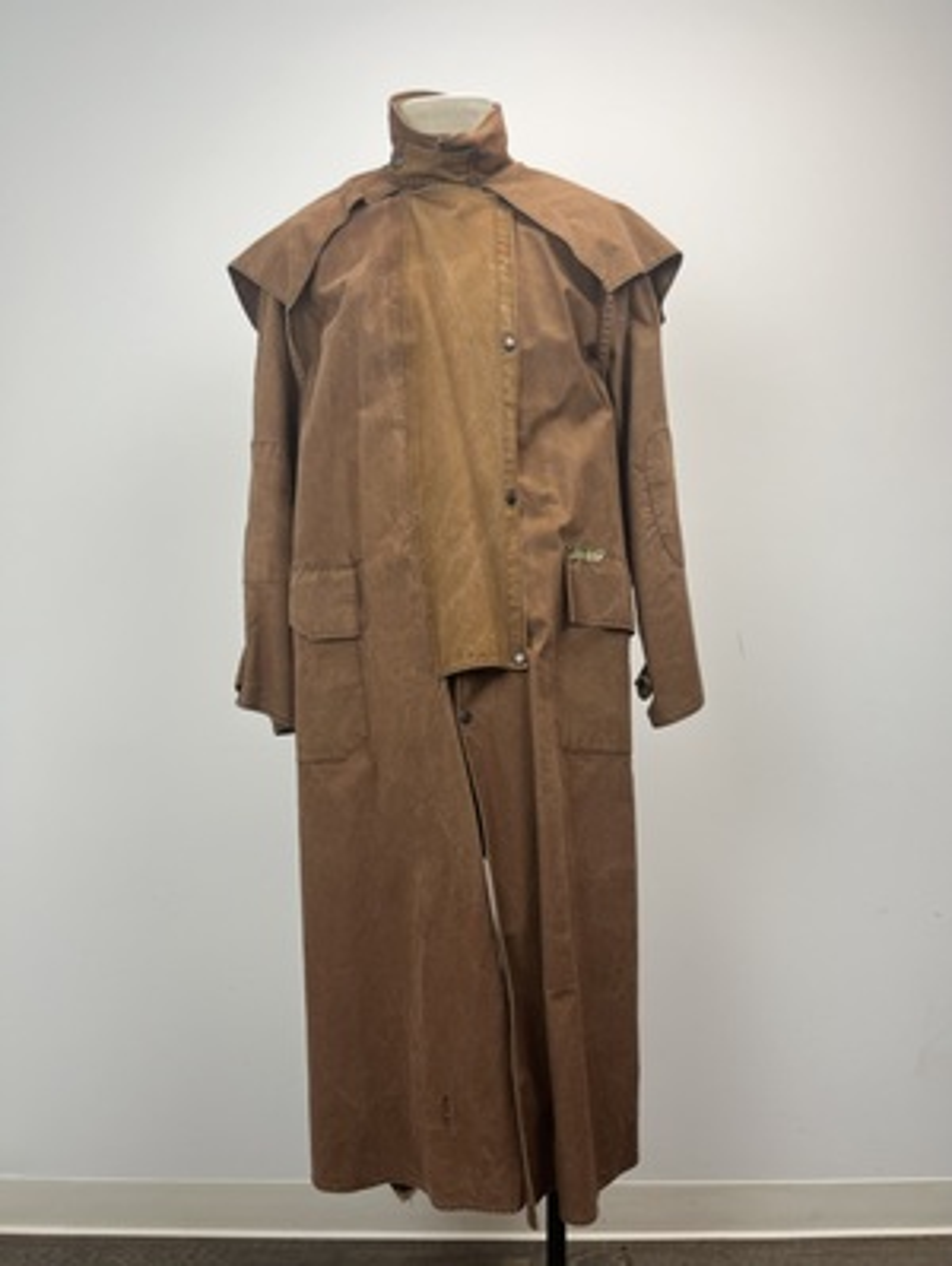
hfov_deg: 53.1
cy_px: 633
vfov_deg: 67.3
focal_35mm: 26
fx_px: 952
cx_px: 476
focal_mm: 5.1
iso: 64
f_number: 1.6
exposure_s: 1/120
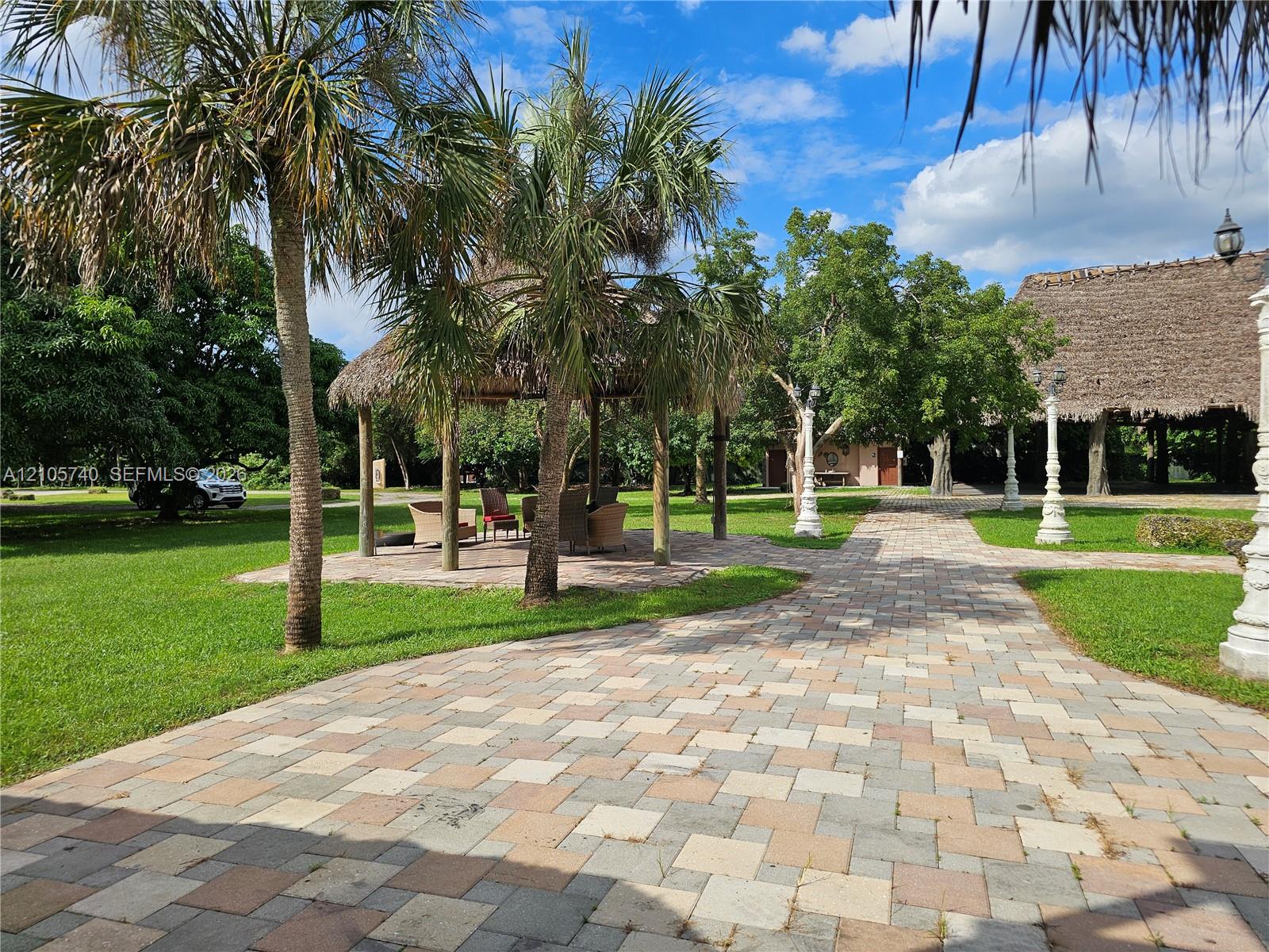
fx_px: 843
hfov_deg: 73.9
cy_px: 476
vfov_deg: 58.9
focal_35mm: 23
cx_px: 634
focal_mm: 6.3
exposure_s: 1/1215
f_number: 1.7
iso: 10
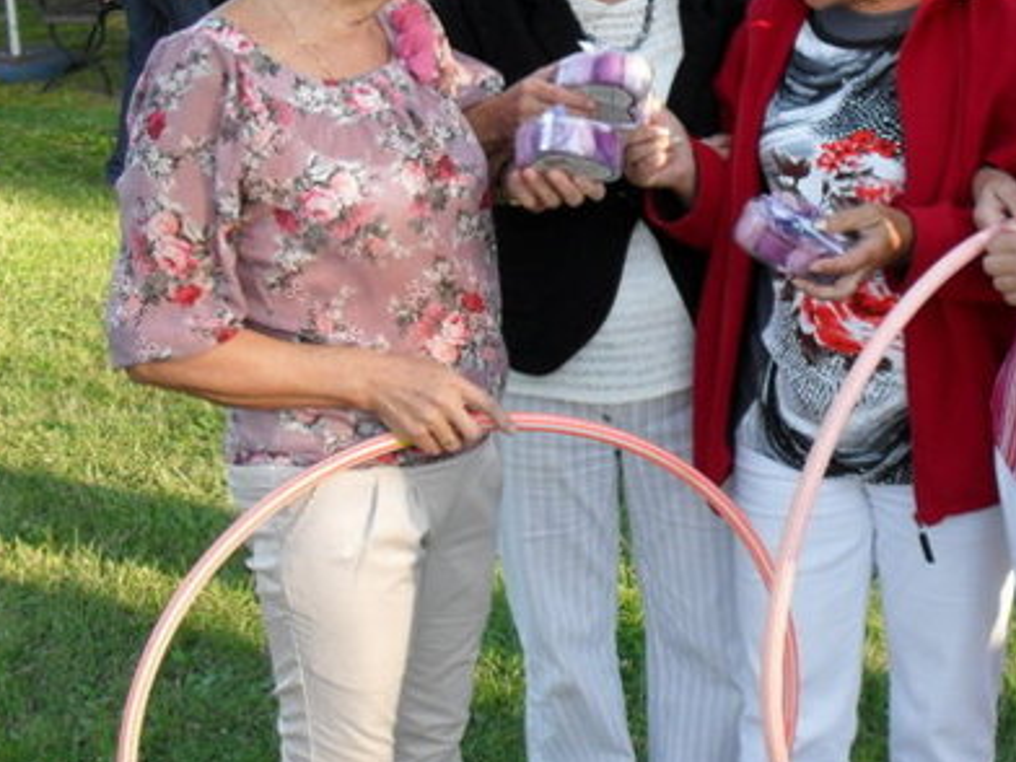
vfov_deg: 23.3
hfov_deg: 30.0
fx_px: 1849
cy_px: 311
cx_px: 806
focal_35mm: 63
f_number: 2.8
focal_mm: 6.3
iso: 80
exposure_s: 1/180
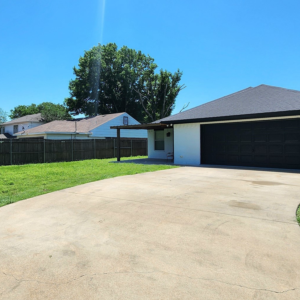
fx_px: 226
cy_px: 135
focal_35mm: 23
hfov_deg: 65.2
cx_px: 96
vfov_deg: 67.1
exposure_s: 1/3333
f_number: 2.2
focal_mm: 2.2
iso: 50
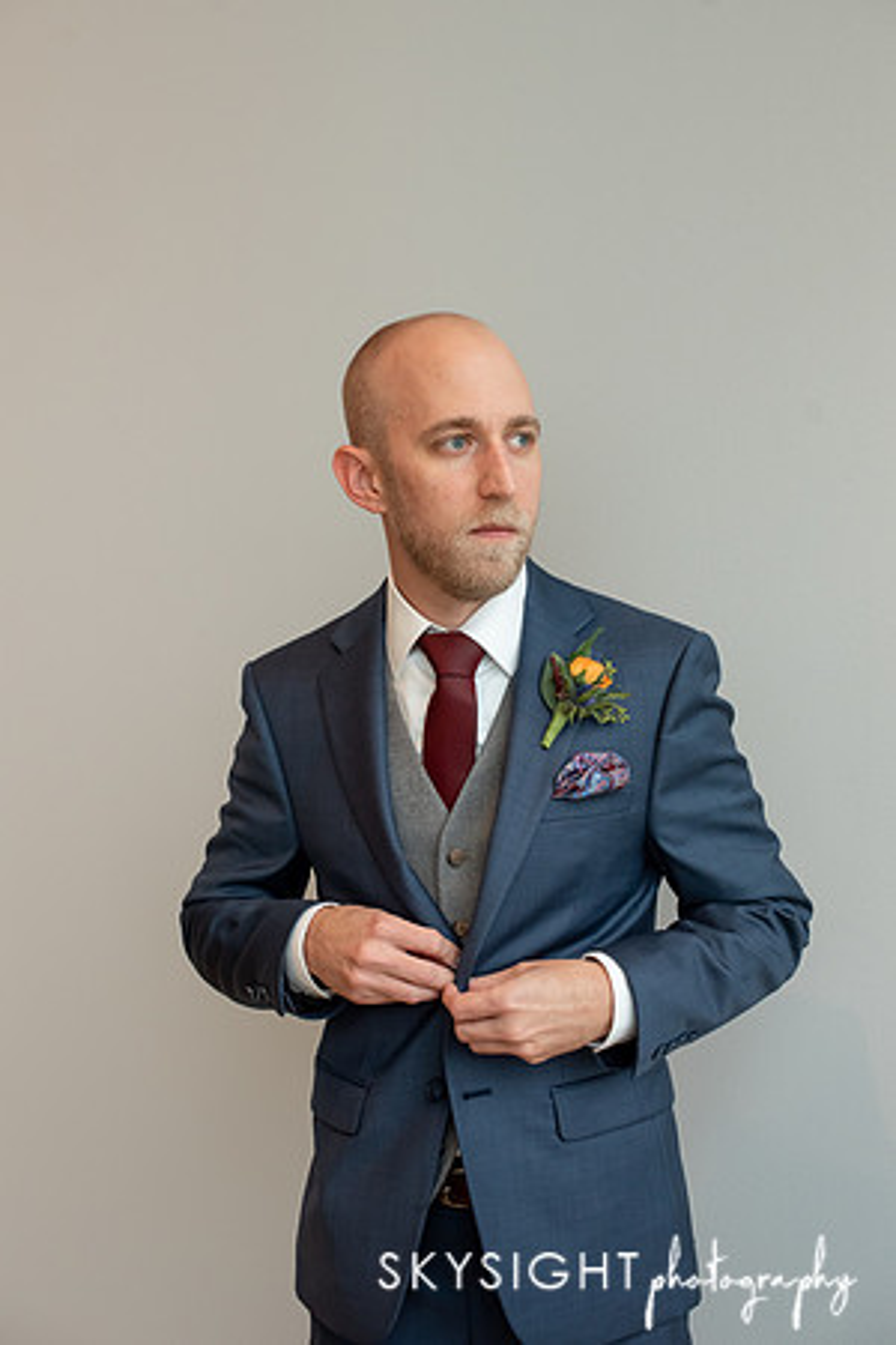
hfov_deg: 27.0
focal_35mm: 50
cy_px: 672
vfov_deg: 39.6
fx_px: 1867
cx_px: 448
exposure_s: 1/400
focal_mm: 50
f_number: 5.6
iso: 2500
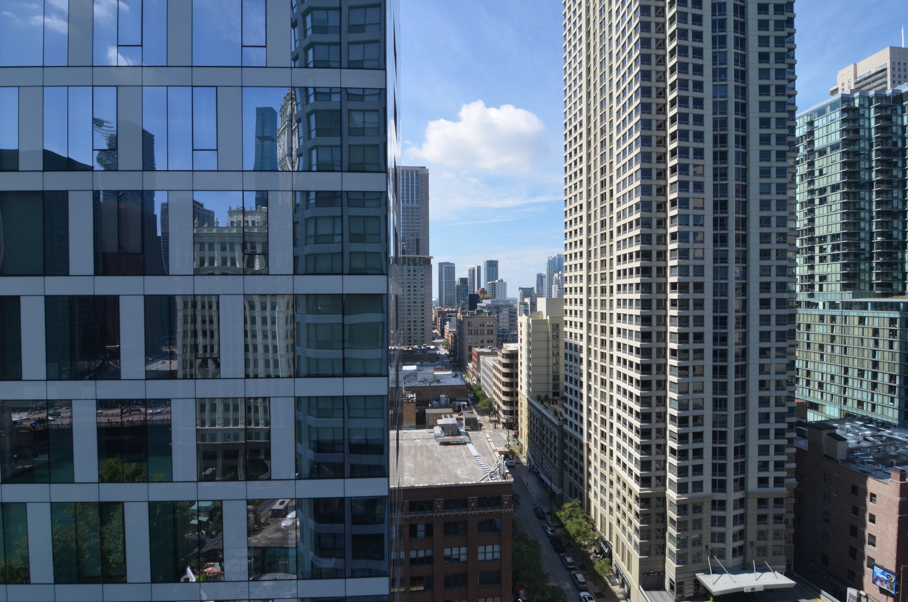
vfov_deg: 71.8
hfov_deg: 95.1
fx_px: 415
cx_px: 454
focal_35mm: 16
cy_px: 301
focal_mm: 11
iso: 100
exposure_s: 1/60
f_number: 11
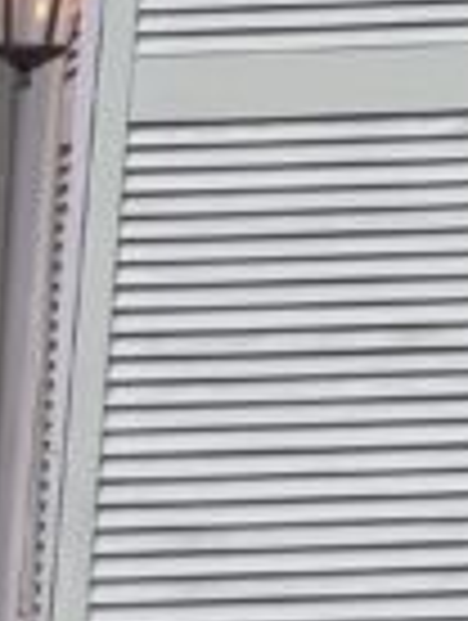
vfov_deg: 9.8
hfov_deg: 7.8
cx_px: 1112
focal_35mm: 178
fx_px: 3199
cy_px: -832
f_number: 1.78
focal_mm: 6.76
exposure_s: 1/178
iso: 64
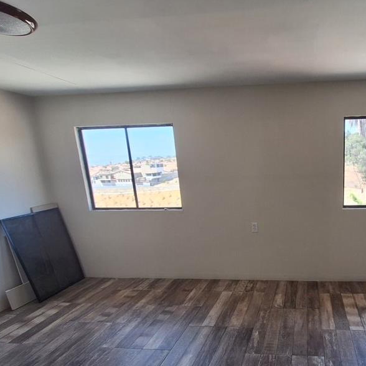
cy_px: 207
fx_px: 239
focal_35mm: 20
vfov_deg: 74.5
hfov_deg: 68.8
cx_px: 284
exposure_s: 1/165
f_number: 2.2
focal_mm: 1.74
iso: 40
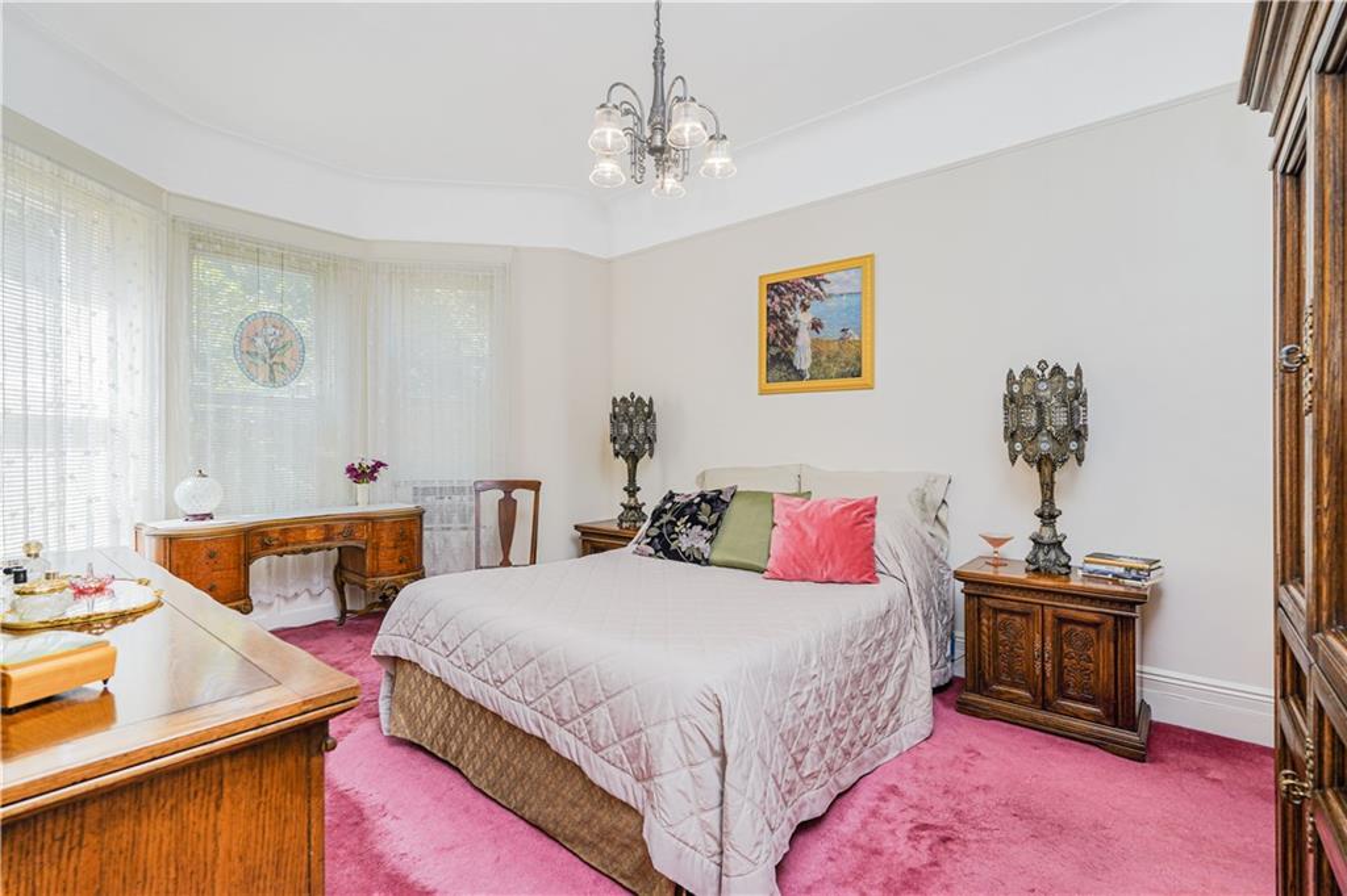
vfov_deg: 73.7
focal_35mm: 16
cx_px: 674
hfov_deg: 96.8
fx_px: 598
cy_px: 448
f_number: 5
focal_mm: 16
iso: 100
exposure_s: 1/50
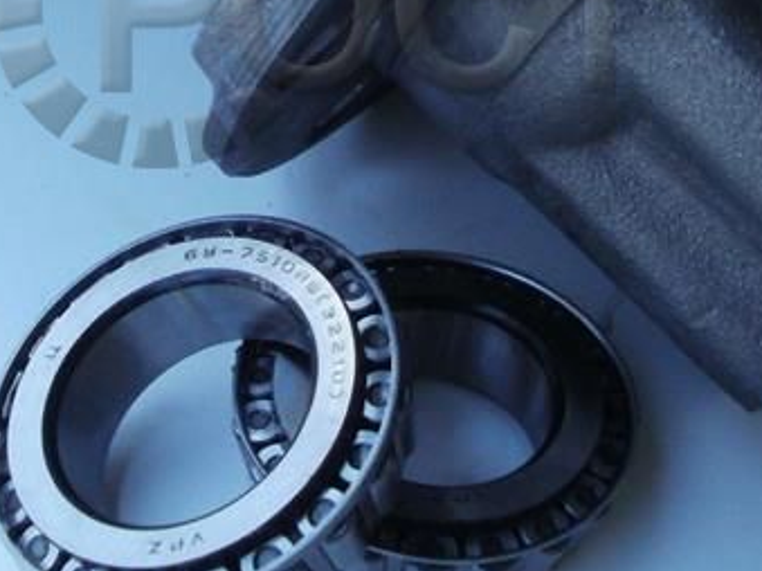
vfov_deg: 17.0
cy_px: 7
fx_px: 1870
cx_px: 328
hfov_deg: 23.0
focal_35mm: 85
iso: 250
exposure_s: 1/250
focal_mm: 6.3
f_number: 3.5
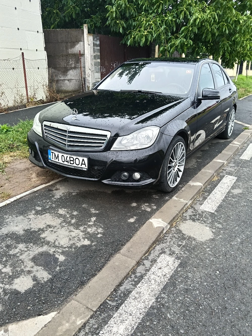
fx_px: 262
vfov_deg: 65.3
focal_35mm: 27
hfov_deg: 51.4
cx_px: 126
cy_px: 168
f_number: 1.8
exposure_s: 1/101
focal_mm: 3.98
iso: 80
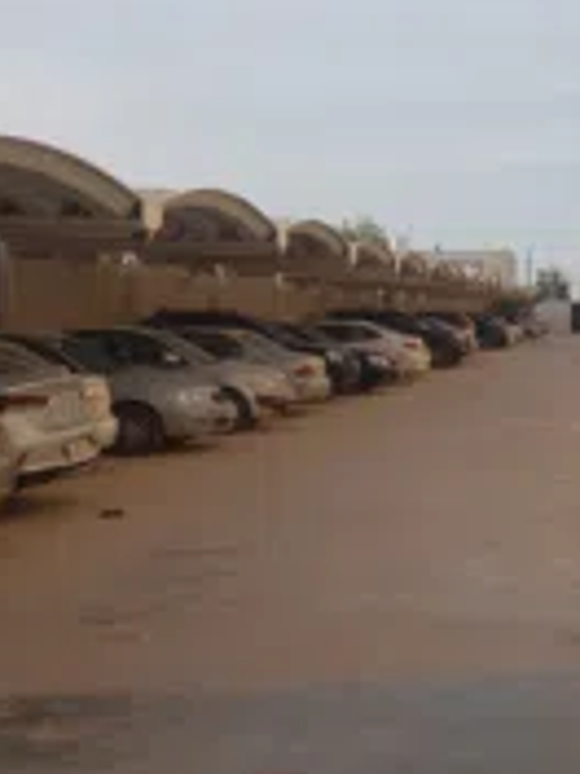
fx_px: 1318
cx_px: 492
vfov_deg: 32.6
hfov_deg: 24.3
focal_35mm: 59
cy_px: 453
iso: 40
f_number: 1.7
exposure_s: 1/1468
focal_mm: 4.2
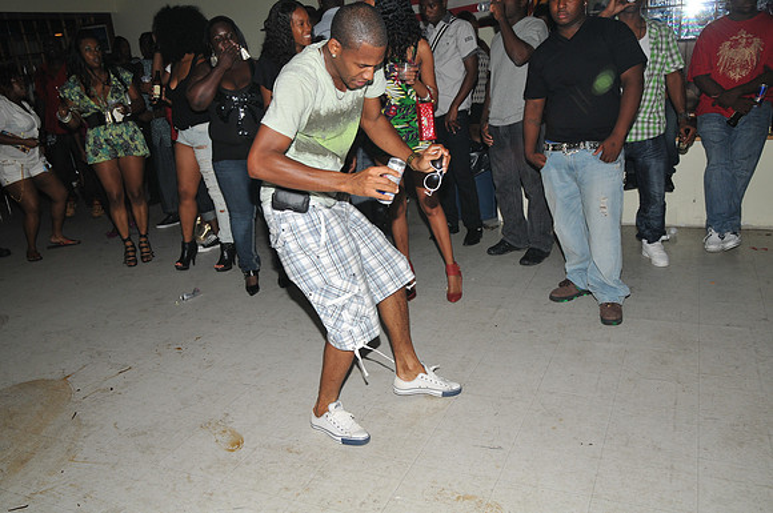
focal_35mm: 30
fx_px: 643
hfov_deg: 62.0
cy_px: 256
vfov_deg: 43.5
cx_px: 386
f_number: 5
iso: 320
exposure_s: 1/250
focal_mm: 20
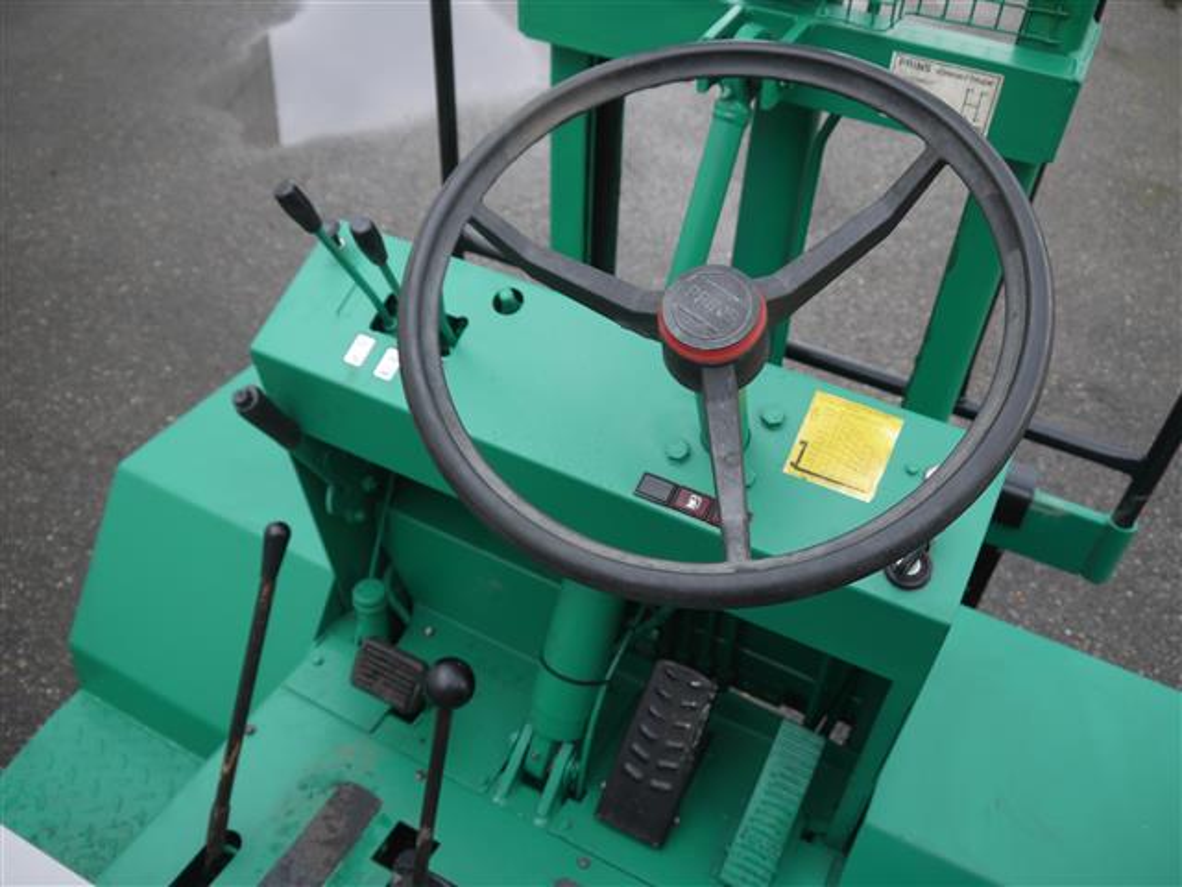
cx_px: 591
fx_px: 1093
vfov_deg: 44.2
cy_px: 444
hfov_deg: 56.8
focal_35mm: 32
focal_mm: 16
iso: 100
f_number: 4
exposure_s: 1/125
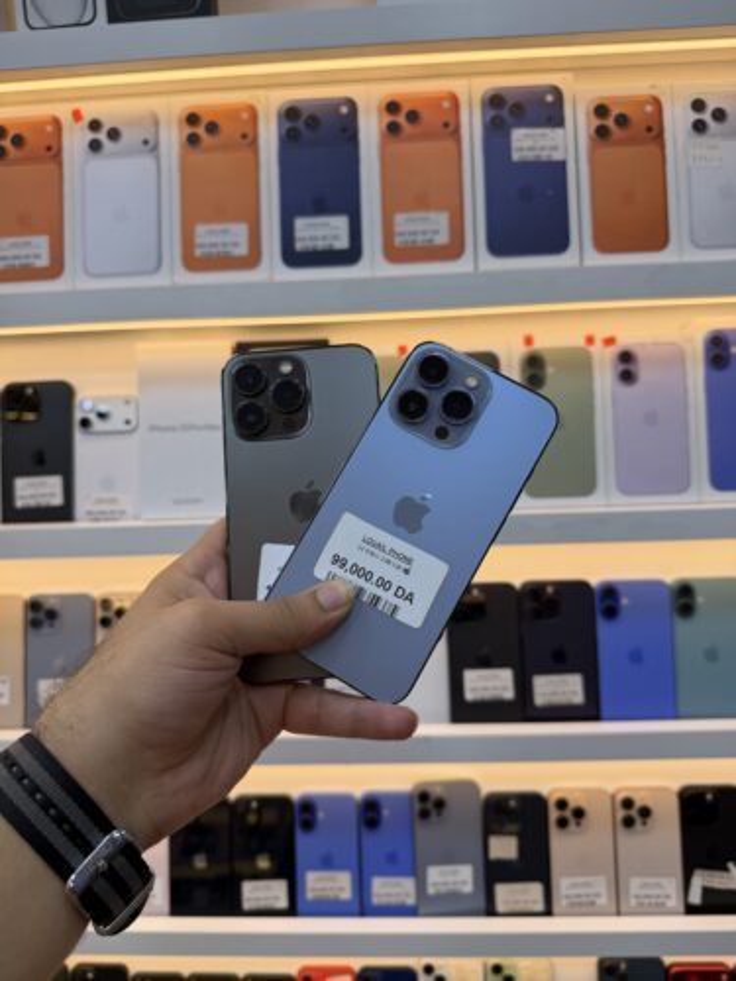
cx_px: 368
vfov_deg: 71.6
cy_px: 490
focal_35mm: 24
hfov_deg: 56.8
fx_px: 680
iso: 80
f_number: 1.78
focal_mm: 6.76
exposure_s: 1/571
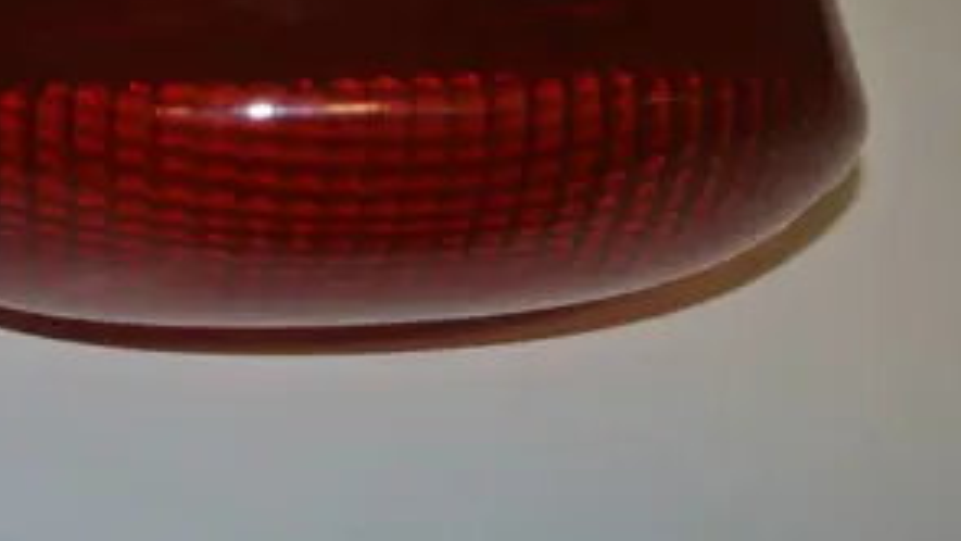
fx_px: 1707
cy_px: 13
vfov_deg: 17.6
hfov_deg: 30.6
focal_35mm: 67
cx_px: 173
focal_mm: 13.1
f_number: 4
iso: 200
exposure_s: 1/60
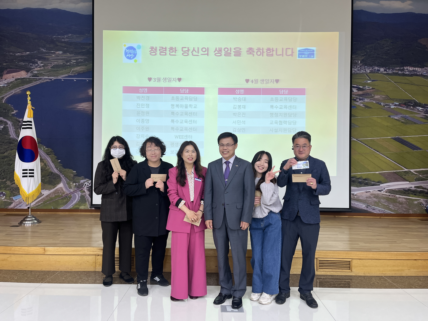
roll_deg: -0.7
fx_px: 321
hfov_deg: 67.3
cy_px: 160
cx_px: 214
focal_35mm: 26
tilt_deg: +0.3
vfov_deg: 53.1
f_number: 1.6
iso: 125
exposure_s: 1/102
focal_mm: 5.1
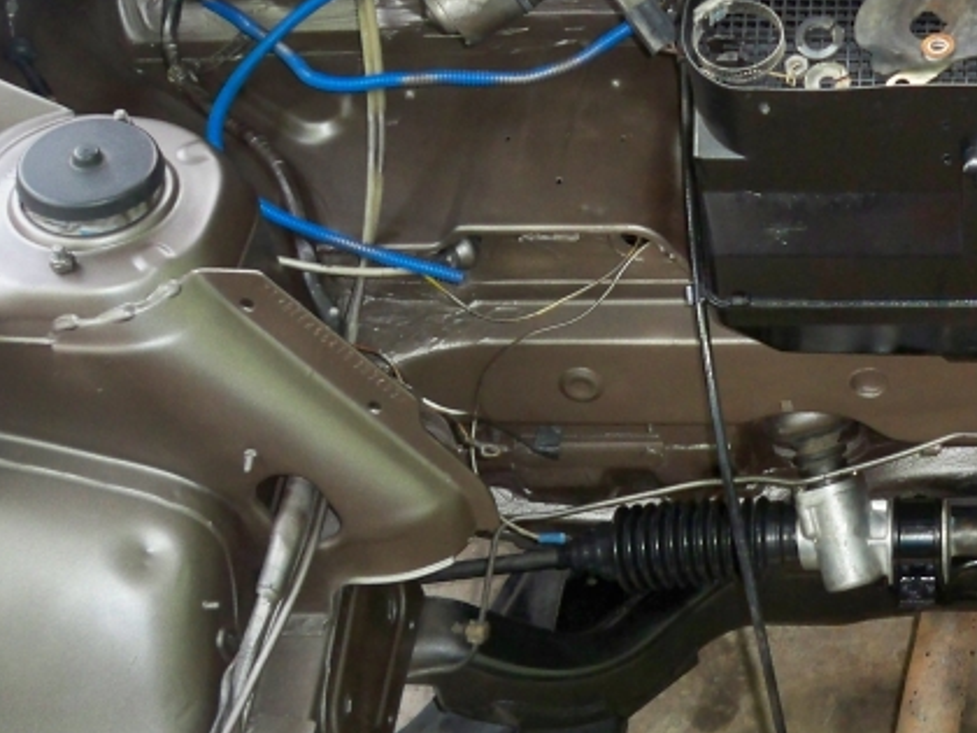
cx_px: 1028
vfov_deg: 19.3
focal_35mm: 76
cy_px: 263
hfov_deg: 24.2
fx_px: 2145
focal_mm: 6.3
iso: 200
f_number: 3.1
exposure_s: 1/30
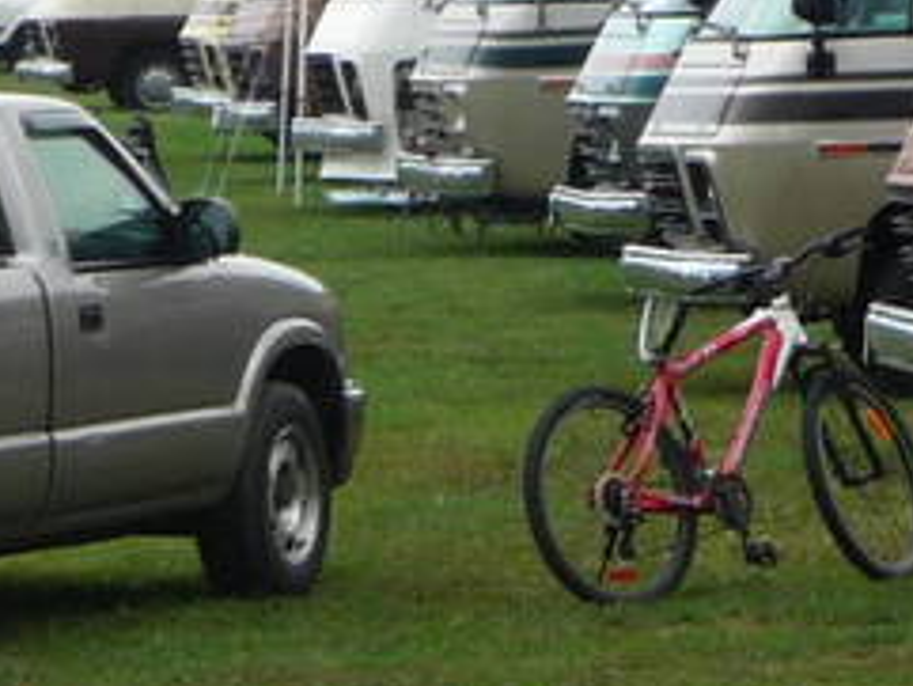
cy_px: 15
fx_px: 9236
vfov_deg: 4.2
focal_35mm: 350
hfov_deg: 5.7
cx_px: 402
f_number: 4.5
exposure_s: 1/200
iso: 100
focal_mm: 10.5
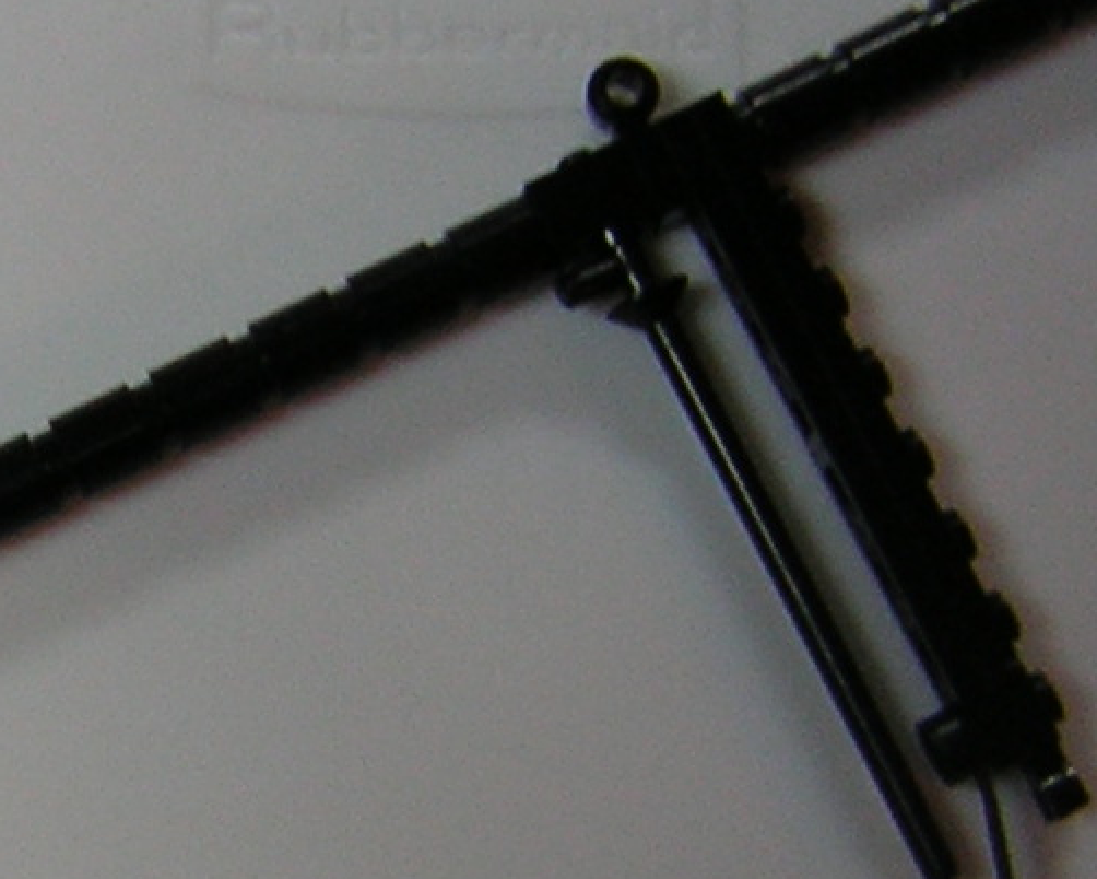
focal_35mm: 112
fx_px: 3638
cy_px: 715
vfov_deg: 13.7
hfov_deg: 17.0
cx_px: 223
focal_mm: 4.7
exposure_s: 1/9.7
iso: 50
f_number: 2.6
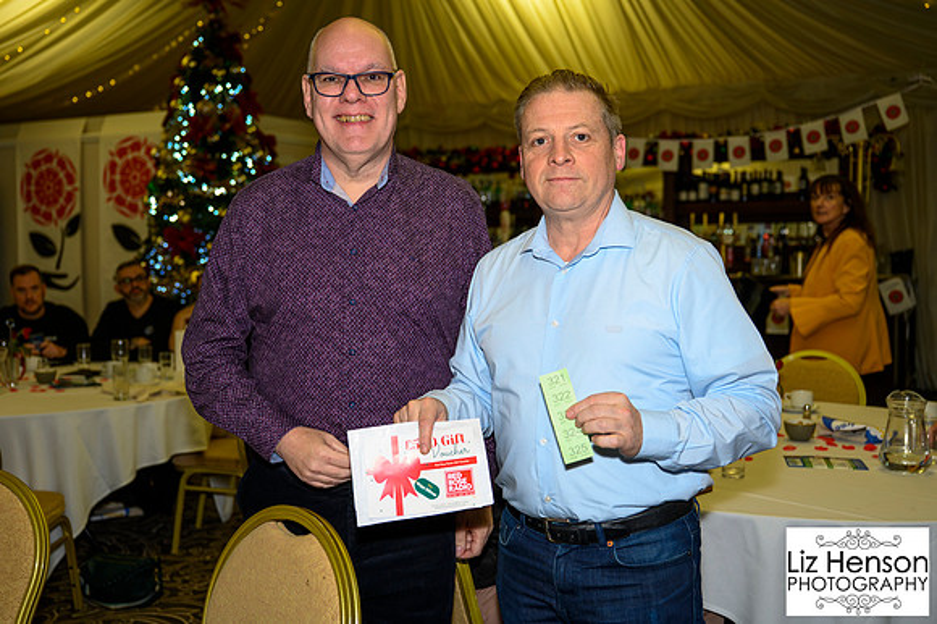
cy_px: 292
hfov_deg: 51.0
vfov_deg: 35.2
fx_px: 982
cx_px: 448
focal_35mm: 38
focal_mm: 35
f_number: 3.2
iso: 1600
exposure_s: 1/100
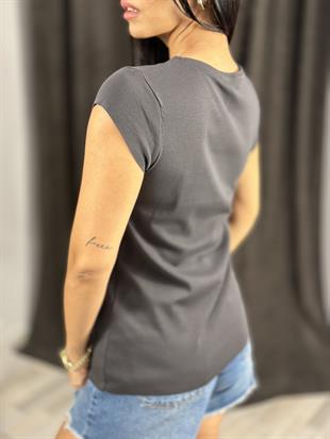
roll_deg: -2.1
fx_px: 610
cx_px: 165
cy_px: 220
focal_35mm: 48
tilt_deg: -19.9
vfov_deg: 39.6
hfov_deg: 30.3
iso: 125
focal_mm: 6.86
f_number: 1.78
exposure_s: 1/50
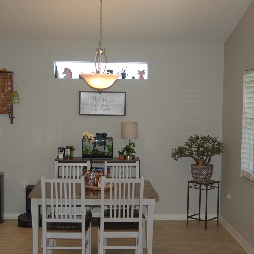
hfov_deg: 23.7
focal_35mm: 73
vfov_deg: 23.7
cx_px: 126
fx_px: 606
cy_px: 127
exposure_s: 1/60
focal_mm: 38
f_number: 5
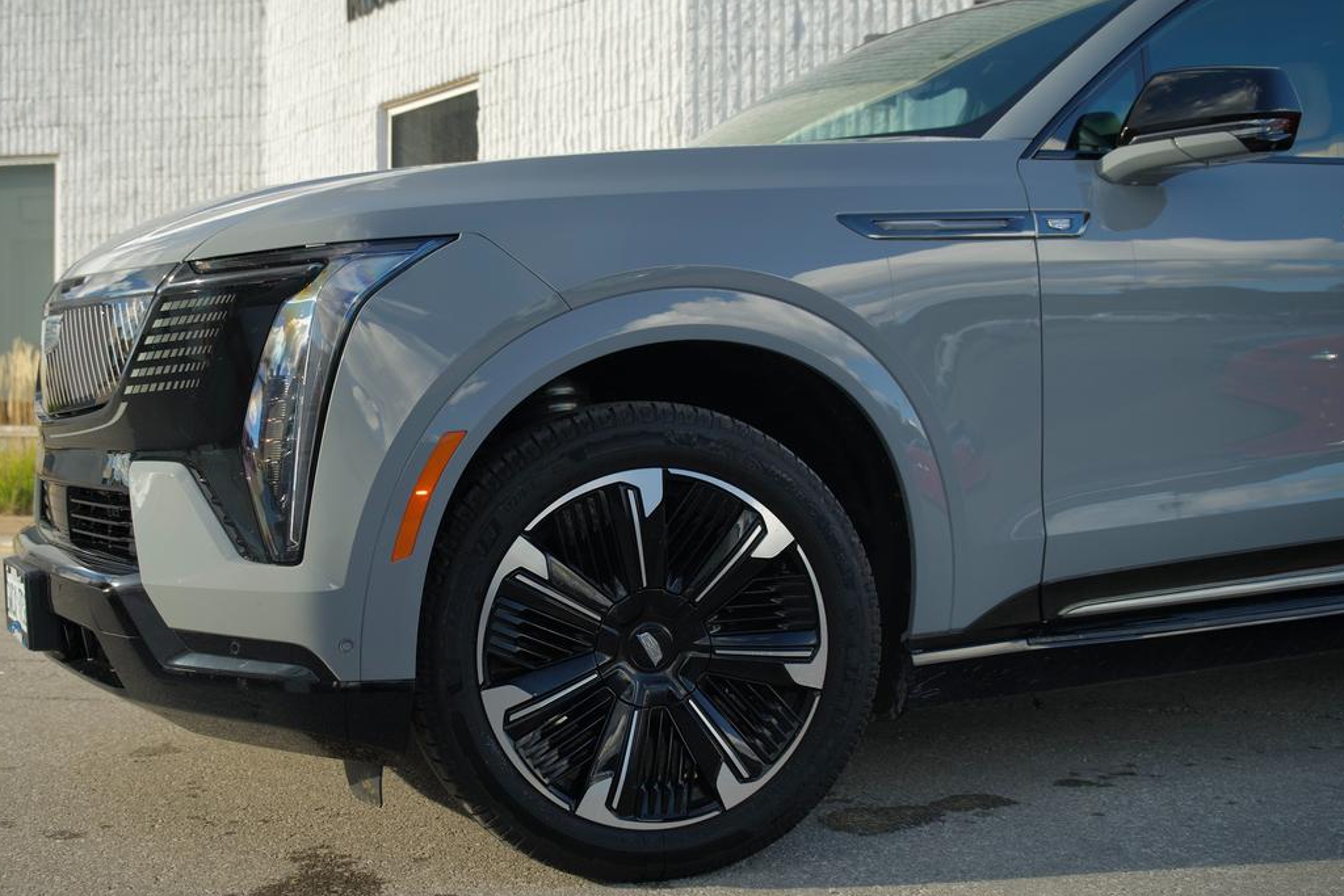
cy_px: 474
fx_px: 1680
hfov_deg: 43.3
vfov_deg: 29.9
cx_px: 511
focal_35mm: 45
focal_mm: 24
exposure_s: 1/50
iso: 250
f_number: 2.8
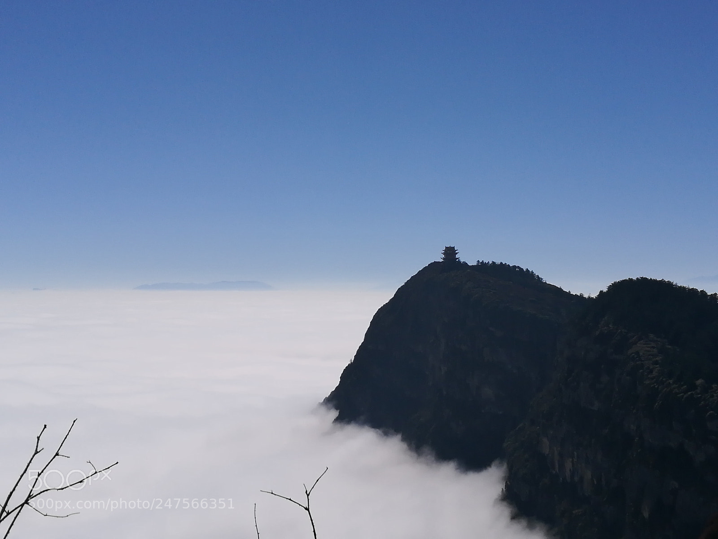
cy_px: 270
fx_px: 1016
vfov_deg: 29.7
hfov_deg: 38.9
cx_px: 359
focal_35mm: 49
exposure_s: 1/4255
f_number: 2.2
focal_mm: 4.5
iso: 50
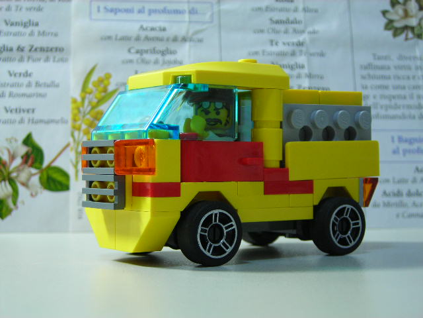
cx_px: 212
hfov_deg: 25.3
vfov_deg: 19.1
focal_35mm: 77
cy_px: 159
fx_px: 941
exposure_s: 1/3.9
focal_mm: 12.7
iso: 95
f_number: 4.2
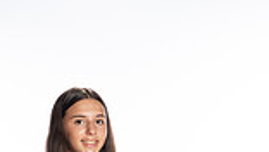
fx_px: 1078
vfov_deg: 7.6
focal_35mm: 151
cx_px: 128
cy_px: 352
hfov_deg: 14.2
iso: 400
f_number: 8
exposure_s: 1/250
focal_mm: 50
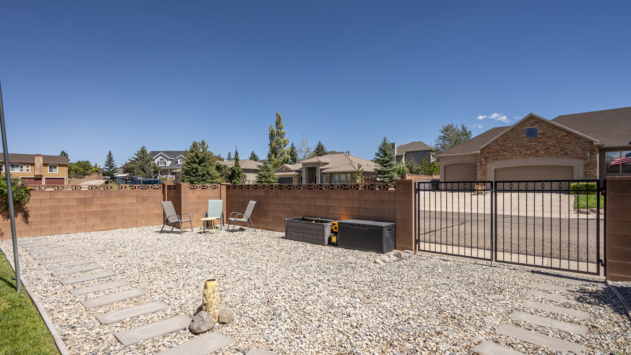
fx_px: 301
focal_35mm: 18
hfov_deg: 92.7
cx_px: 314
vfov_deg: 61.0
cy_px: 187
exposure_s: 1/500
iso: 200
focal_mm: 15
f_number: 13
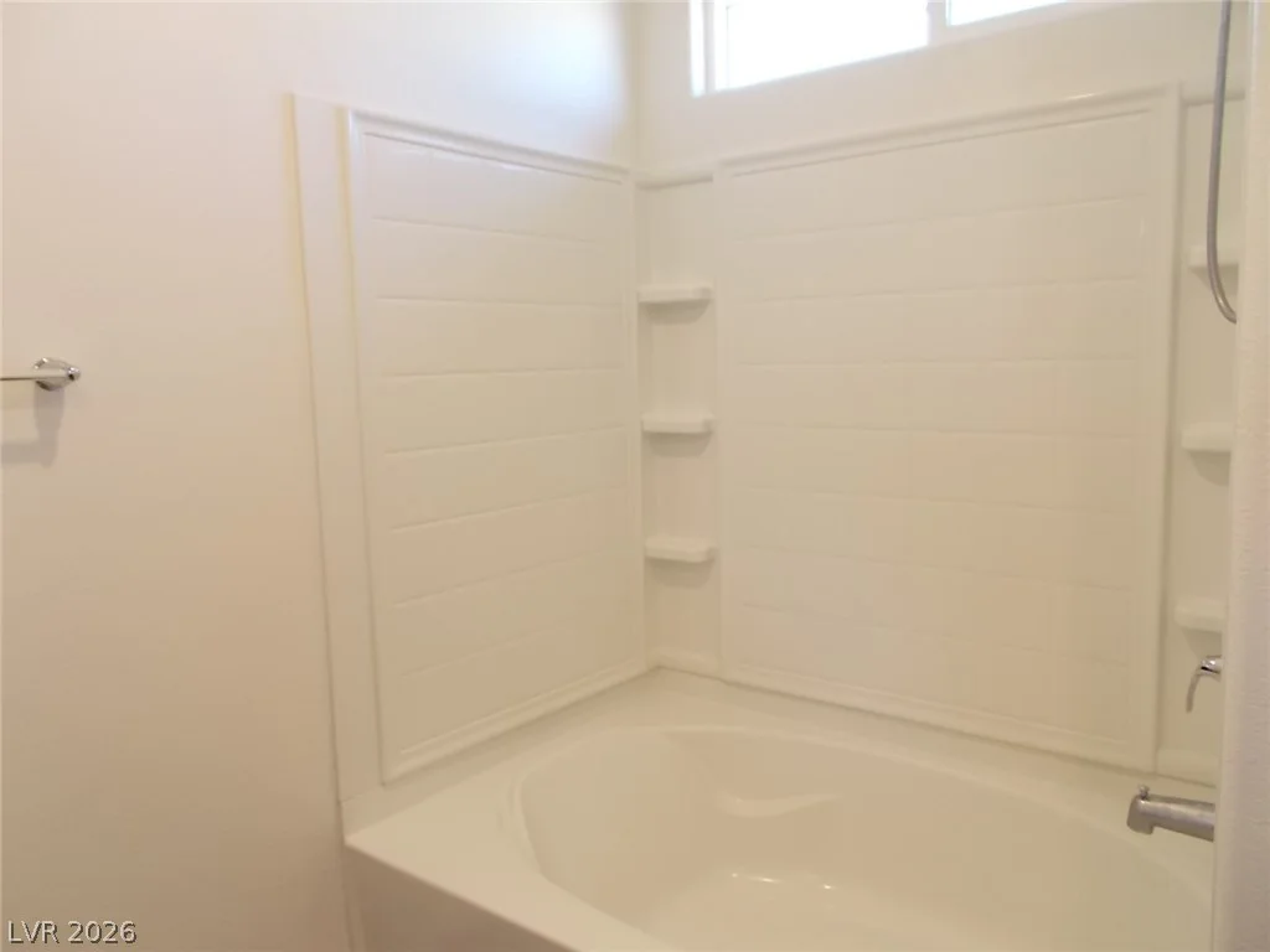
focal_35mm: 26
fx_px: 954
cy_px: 476
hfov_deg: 67.3
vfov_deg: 53.1
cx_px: 635
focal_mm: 4.6
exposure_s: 1/25
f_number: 3.2
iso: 200
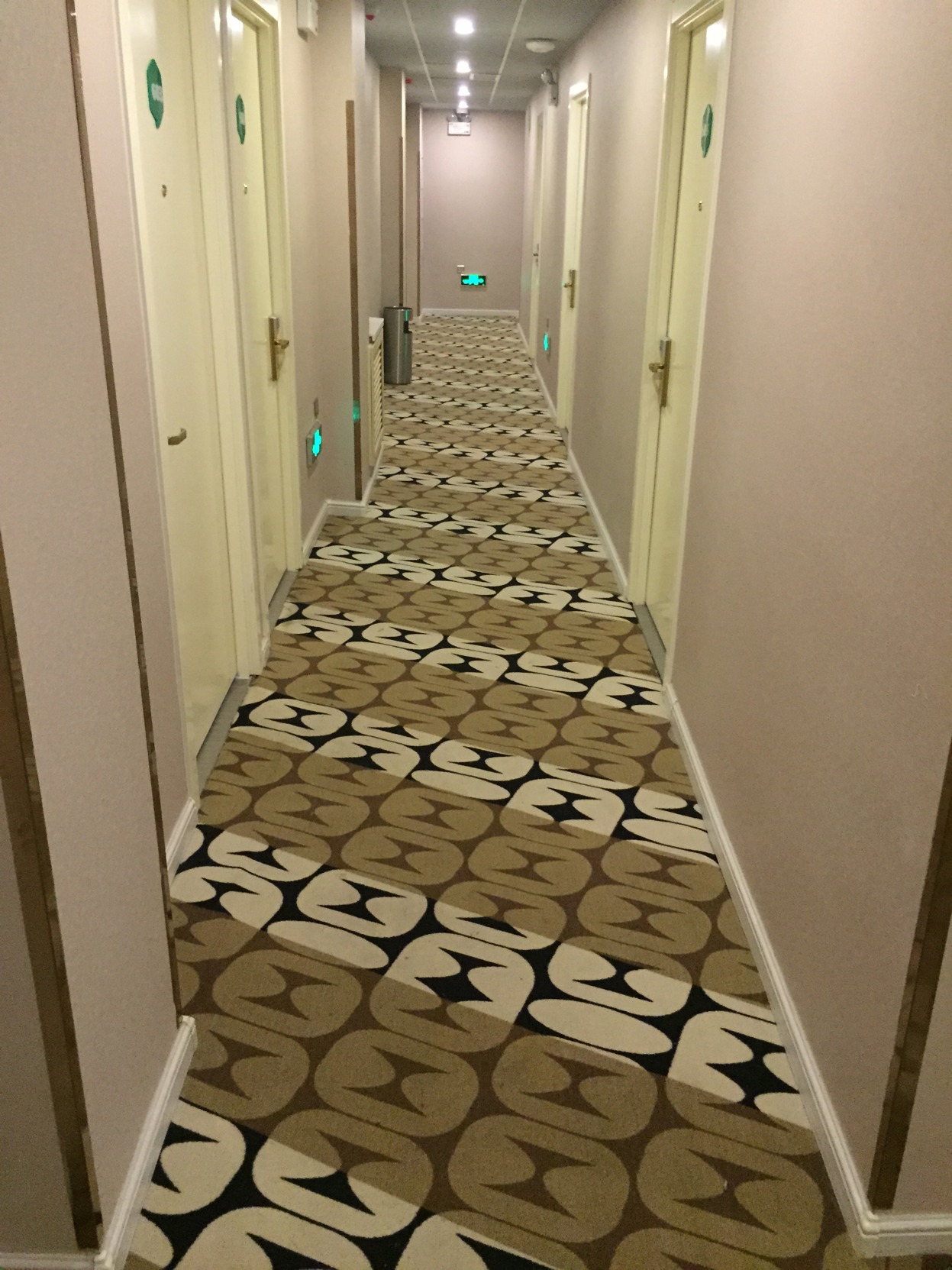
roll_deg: -1.4
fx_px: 1064
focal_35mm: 29
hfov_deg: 48.2
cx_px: 476
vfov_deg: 61.7
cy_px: 635
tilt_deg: -23.5
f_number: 2.2
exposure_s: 1/15
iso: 320
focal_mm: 4.15
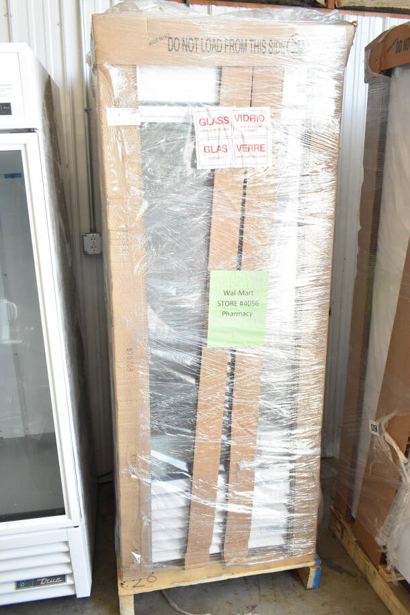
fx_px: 512
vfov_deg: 61.9
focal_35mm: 30
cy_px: 308
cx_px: 205
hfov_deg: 43.6
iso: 1600
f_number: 6.3
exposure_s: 1/160
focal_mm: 20
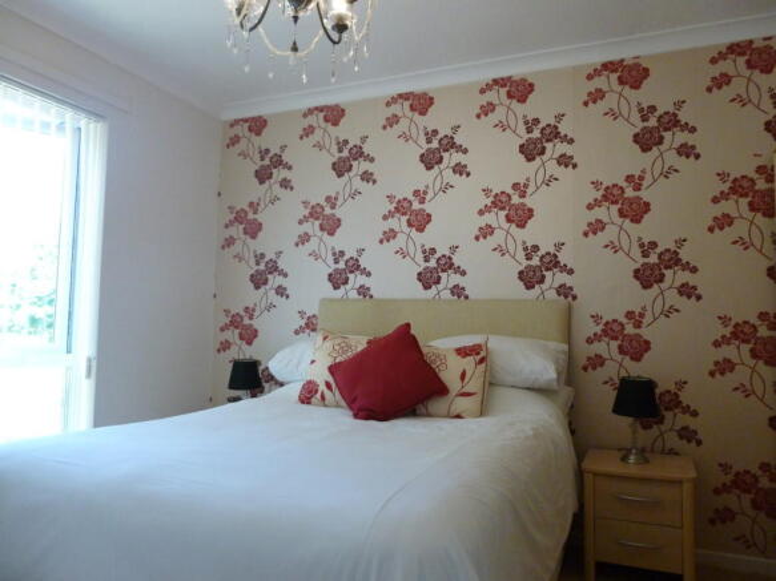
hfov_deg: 69.4
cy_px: 290
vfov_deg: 54.9
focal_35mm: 25
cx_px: 388
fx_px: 560
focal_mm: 4.5
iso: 400
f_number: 3.1
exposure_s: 1/60
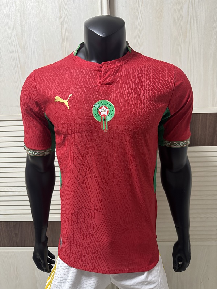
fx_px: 201
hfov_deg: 56.8
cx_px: 108
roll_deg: +2.3
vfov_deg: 71.6
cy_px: 144
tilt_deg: -12.7
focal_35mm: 24
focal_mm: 6.76
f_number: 1.78
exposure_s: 1/60
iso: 500
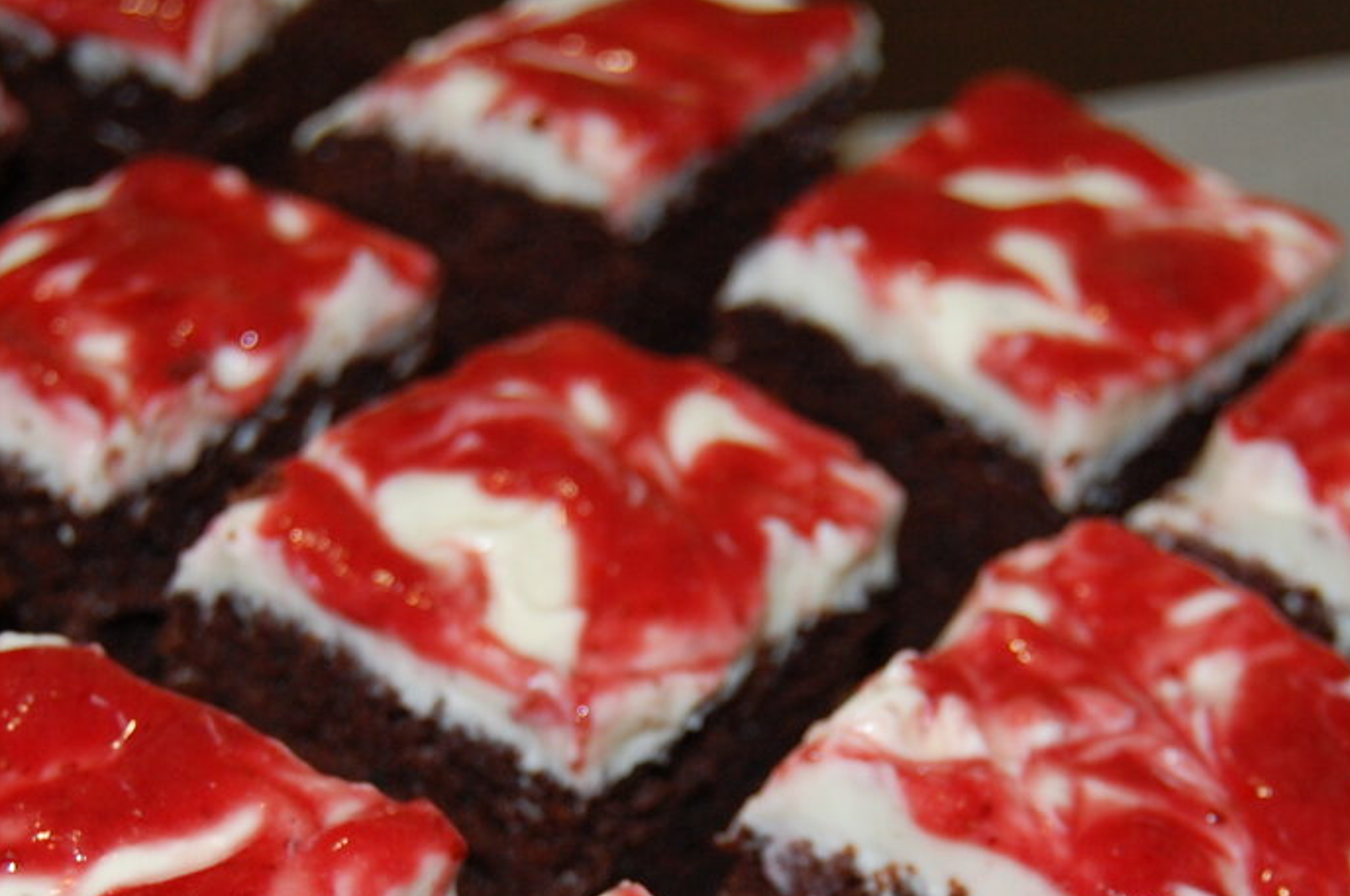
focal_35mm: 105
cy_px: 945
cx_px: 622
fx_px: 3933
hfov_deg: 19.5
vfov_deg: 12.8
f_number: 4.5
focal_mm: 32
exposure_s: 1/60
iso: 400
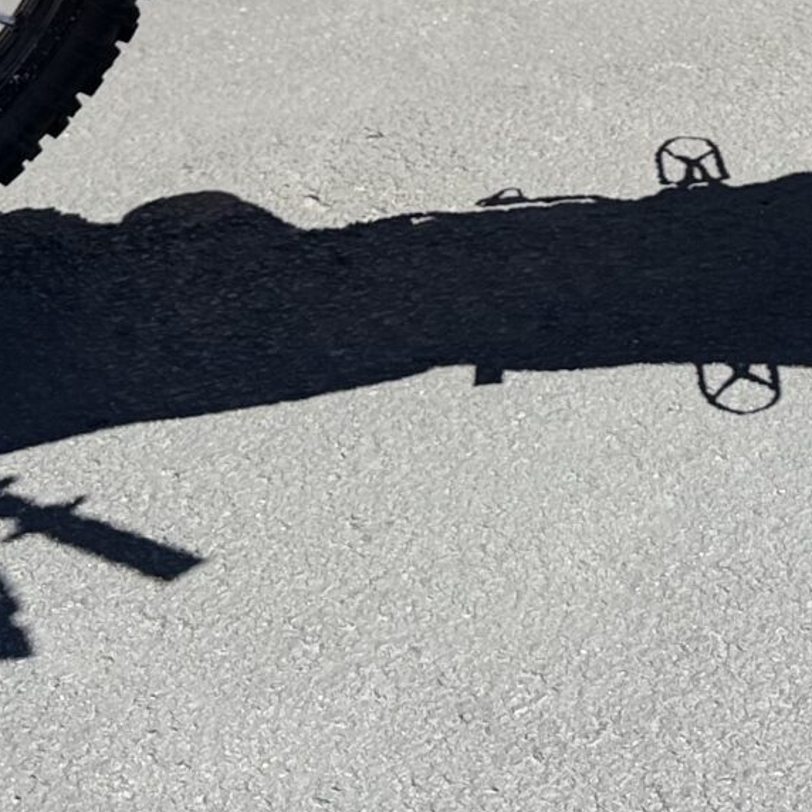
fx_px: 2521
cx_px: 618
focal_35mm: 95
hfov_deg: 18.2
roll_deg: +4.3
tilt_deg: -6.2
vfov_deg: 16.3
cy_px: -484
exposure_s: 1/3279
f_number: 1.78
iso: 80
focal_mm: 6.76
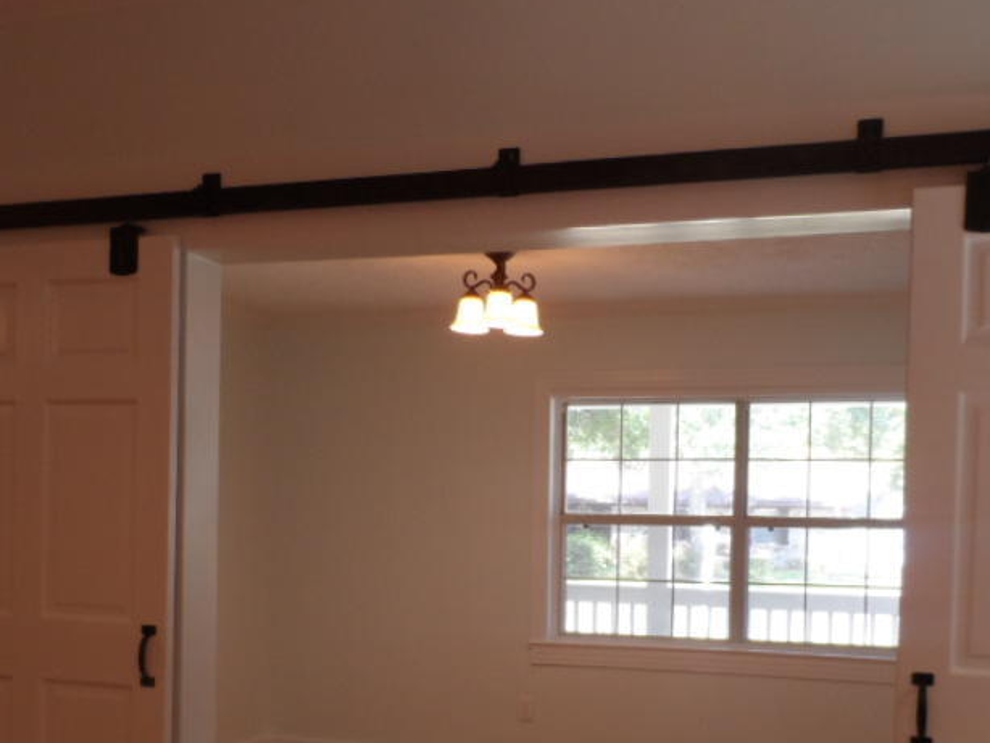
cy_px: 562
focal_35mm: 40
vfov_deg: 35.2
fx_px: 1144
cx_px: 477
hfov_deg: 46.8
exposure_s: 1/30
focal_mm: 4
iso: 80
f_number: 3.2
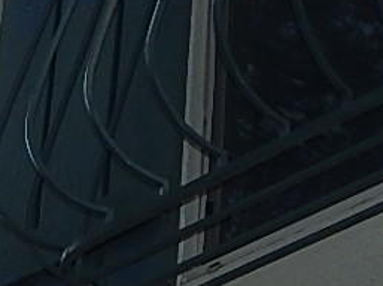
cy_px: 4
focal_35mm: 212
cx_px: 237
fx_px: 2342
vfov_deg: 7.0
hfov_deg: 9.3
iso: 125
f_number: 3.3
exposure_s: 1/1000
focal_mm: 6.1
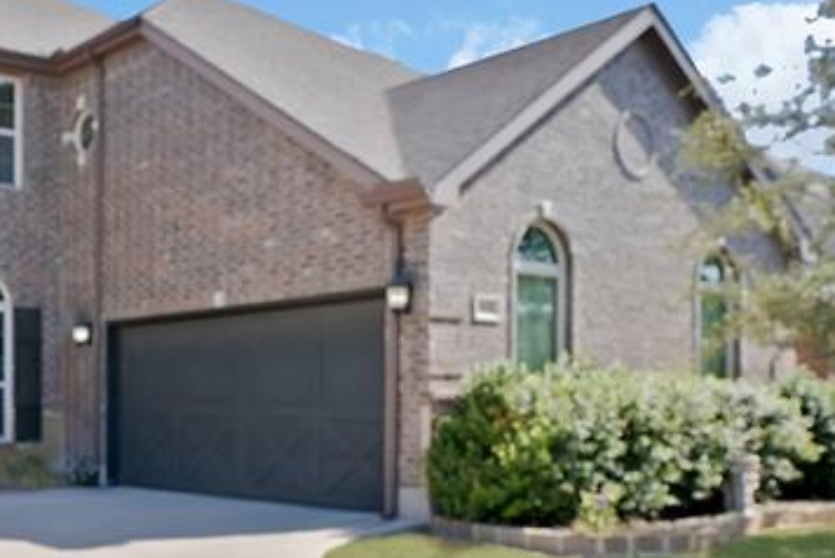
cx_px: 129
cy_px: 409
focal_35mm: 46
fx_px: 1068
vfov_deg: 28.9
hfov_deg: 40.4
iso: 640
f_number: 9
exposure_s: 1/160
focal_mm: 16
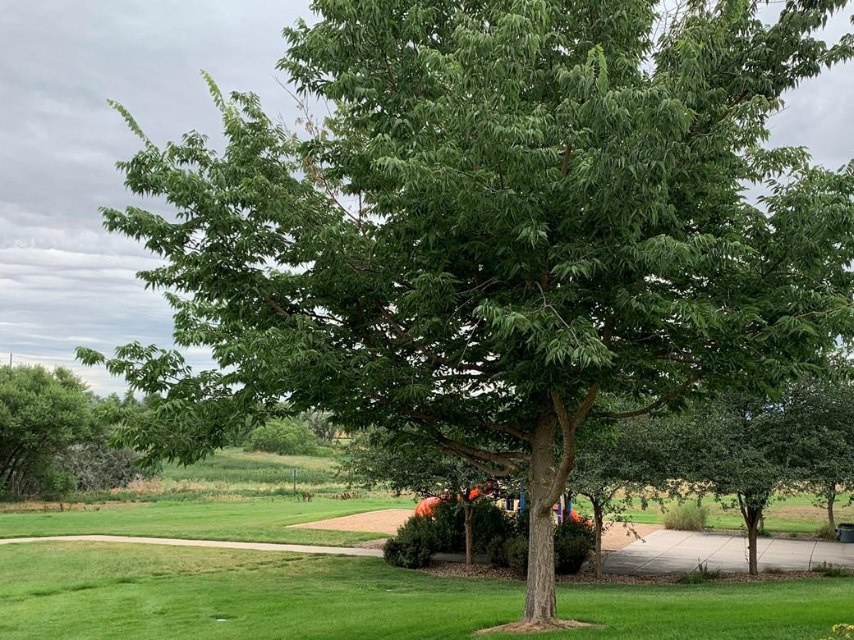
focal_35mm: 40
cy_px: 427
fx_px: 987
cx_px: 485
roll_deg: -2.4
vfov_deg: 35.6
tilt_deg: -0.1
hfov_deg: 46.7
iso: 25
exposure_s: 1/577
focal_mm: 4.25
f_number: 1.8
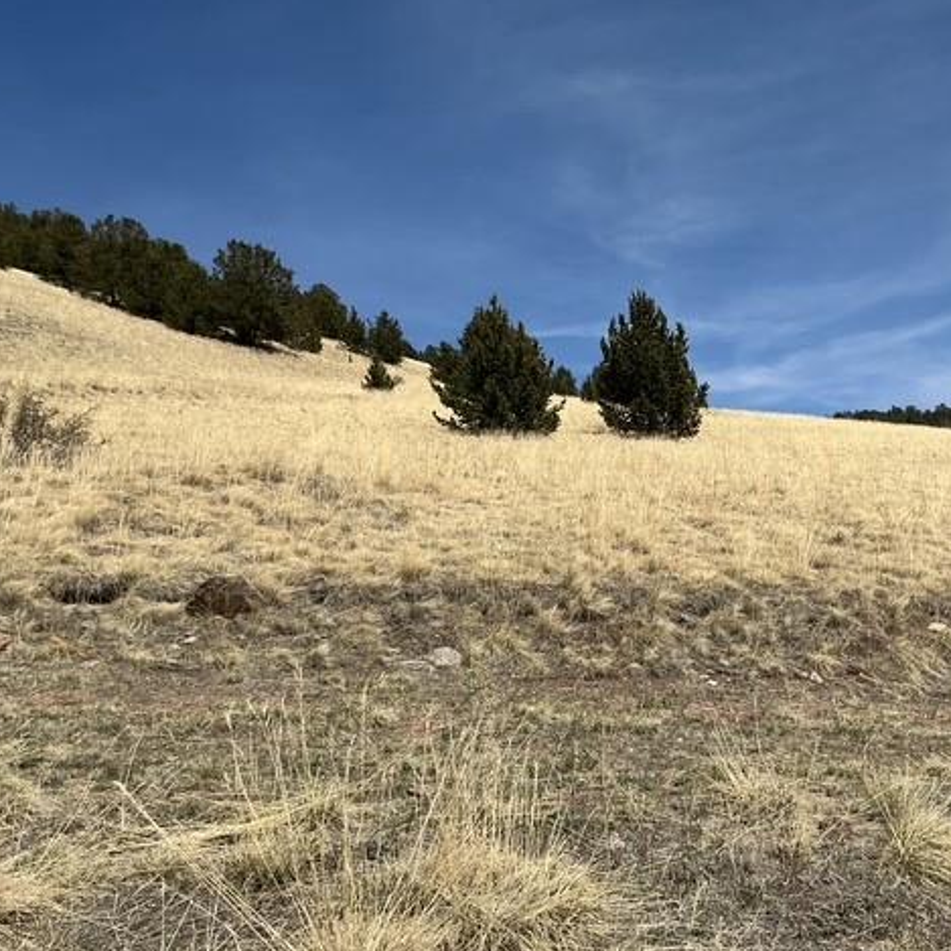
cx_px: 616
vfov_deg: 47.2
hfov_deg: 46.6
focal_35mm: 35
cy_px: 474
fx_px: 1088
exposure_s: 1/3534
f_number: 1.8
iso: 25
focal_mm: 3
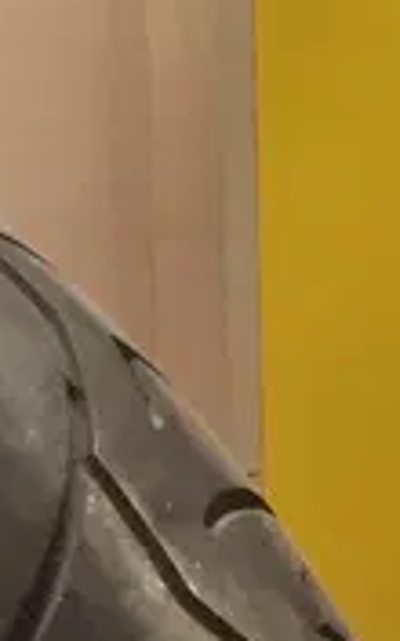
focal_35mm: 209
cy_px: -816
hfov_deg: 5.4
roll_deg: +0.1
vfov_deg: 9.2
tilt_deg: +2.5
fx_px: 3645
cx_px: -1236
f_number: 2.2
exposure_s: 1/30
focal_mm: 4.15
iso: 80
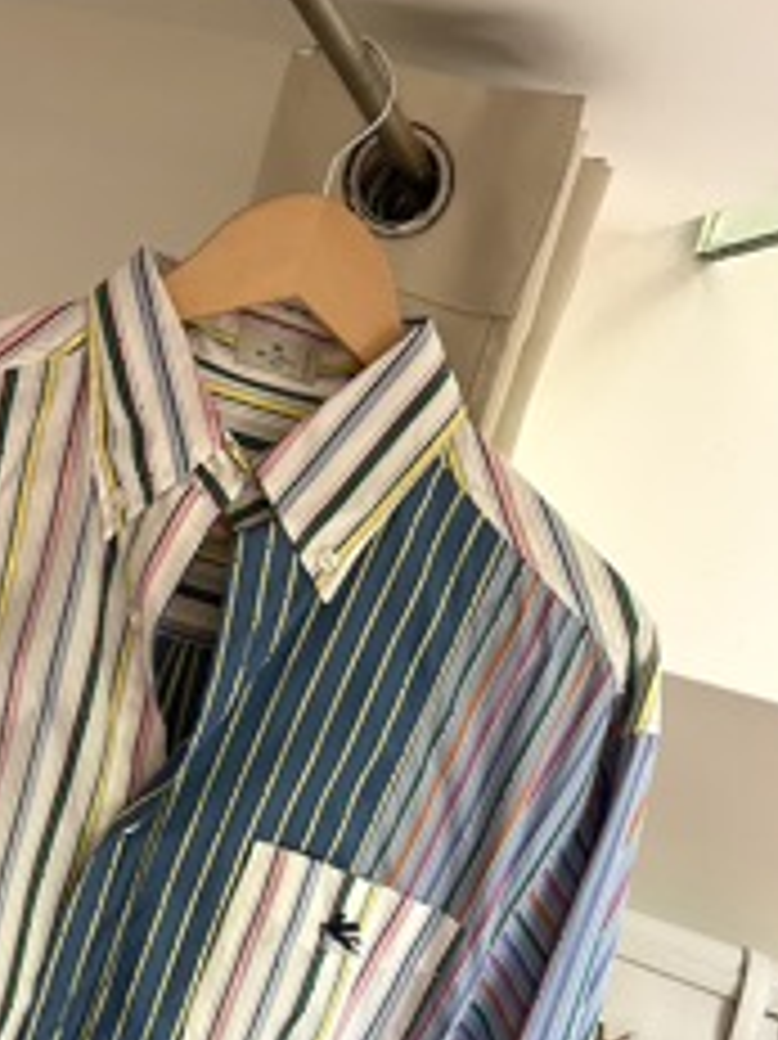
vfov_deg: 33.6
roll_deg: -16.3
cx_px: 72
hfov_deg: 26.1
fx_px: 1620
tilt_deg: -10.5
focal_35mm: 54
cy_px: 941
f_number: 1.5
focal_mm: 5.7
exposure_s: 1/60
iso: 200
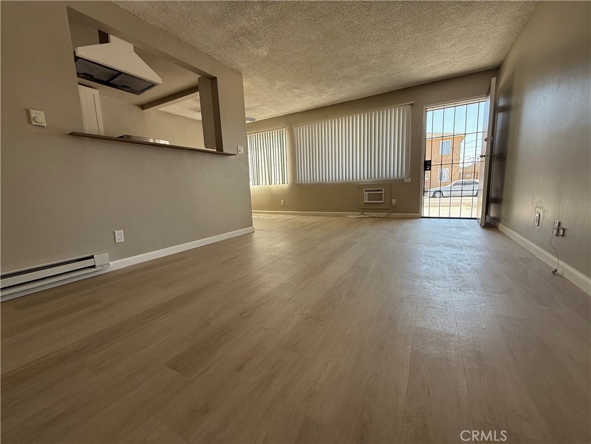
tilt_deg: -7.9
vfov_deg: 85.7
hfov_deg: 102.1
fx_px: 239
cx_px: 296
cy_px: 222
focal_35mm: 14
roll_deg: +1.9
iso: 64
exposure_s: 1/106
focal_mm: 2.22
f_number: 2.2
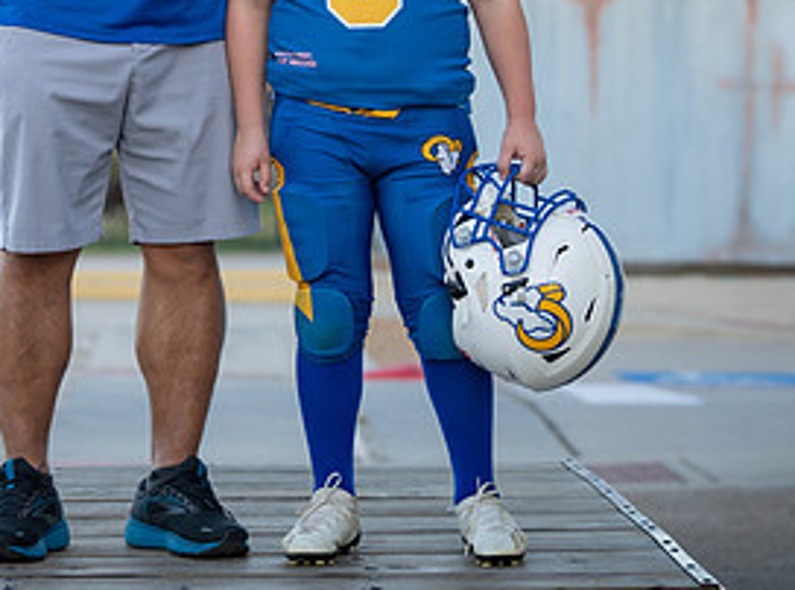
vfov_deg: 9.0
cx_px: 291
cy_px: -17
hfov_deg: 12.2
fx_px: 3730
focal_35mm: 163
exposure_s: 1/320
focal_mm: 70
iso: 250
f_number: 2.8
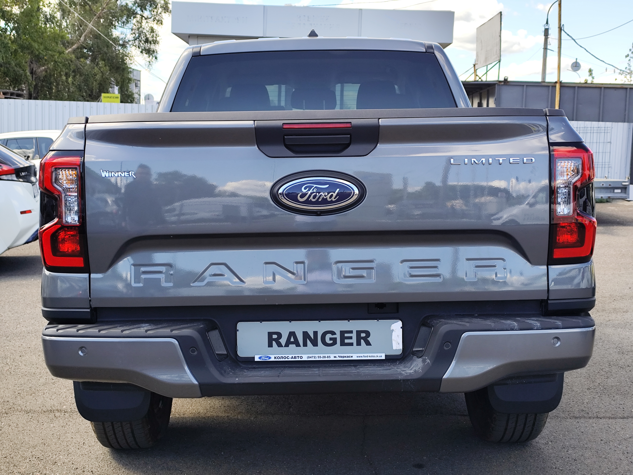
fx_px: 841
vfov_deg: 31.5
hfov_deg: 41.2
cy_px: 238
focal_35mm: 46
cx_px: 316
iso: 50
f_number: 1.65
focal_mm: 6.19
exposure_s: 1/442
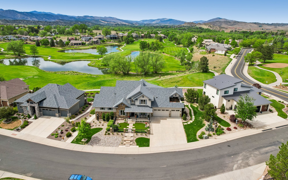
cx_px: 145
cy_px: 85
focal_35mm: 23
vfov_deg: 53.0
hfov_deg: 77.1
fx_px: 181
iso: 120
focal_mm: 8.4
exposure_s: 1/2000
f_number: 2.8
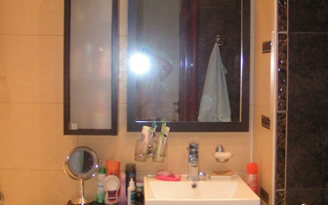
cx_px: 164
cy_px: 71
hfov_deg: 37.5
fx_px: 483
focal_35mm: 54
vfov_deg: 23.9
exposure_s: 1/40
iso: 200
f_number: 2.8
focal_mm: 5.8
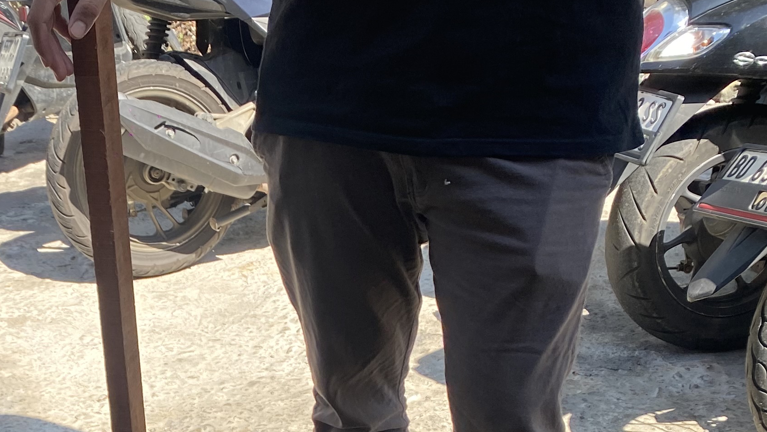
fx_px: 1383
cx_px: 85
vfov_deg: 17.0
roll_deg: +5.2
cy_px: 506
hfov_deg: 29.8
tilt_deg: -34.0
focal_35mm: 68
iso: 32
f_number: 1.8
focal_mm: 4.25
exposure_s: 1/473
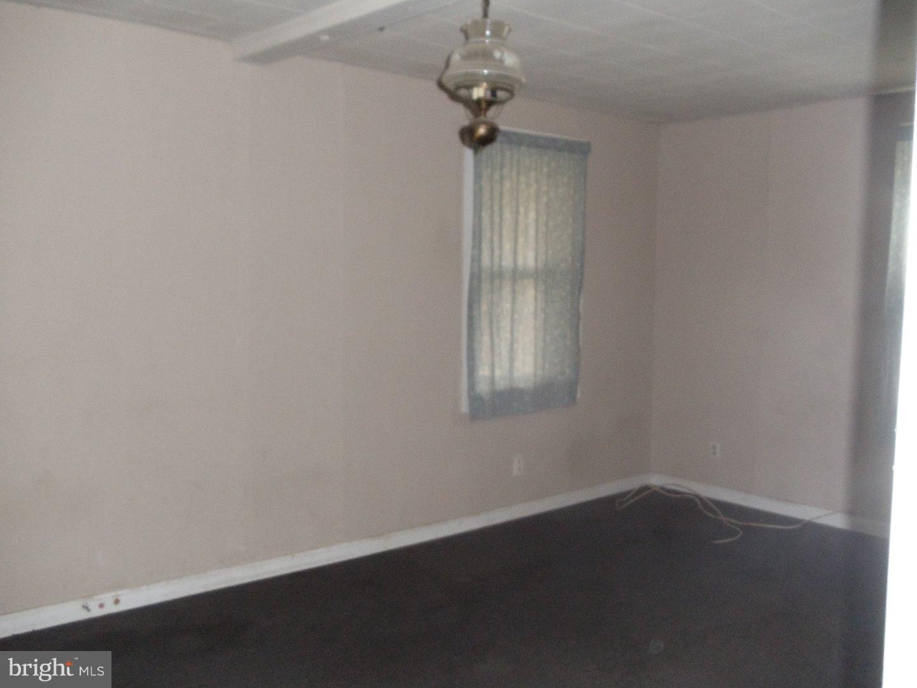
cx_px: 458
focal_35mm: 44
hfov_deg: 42.9
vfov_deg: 32.9
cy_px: 344
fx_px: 1166
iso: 400
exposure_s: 1/30
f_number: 3.5
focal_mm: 6
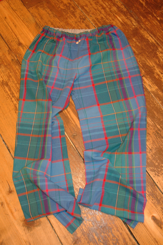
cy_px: 122
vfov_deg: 51.3
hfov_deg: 35.4
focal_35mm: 38
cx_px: 82
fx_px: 255
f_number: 4.5
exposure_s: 1/8
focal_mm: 25
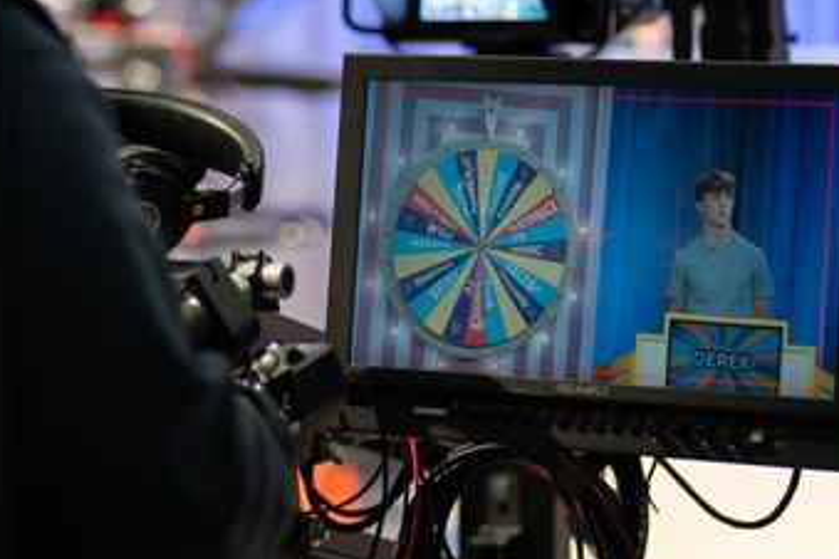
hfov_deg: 13.6
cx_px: 280
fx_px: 3519
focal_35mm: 151
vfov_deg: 9.1
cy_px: 122
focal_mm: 50
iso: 200
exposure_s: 1/160
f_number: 1.4
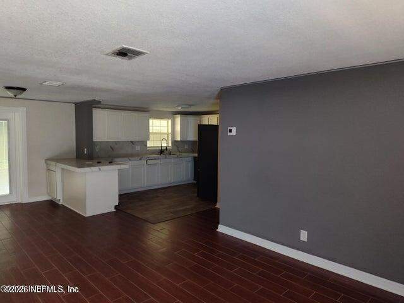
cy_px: 152
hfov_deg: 73.9
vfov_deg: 58.9
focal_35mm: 23
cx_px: 202
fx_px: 268
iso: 956
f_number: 1.8
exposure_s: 1/60
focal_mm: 5.56
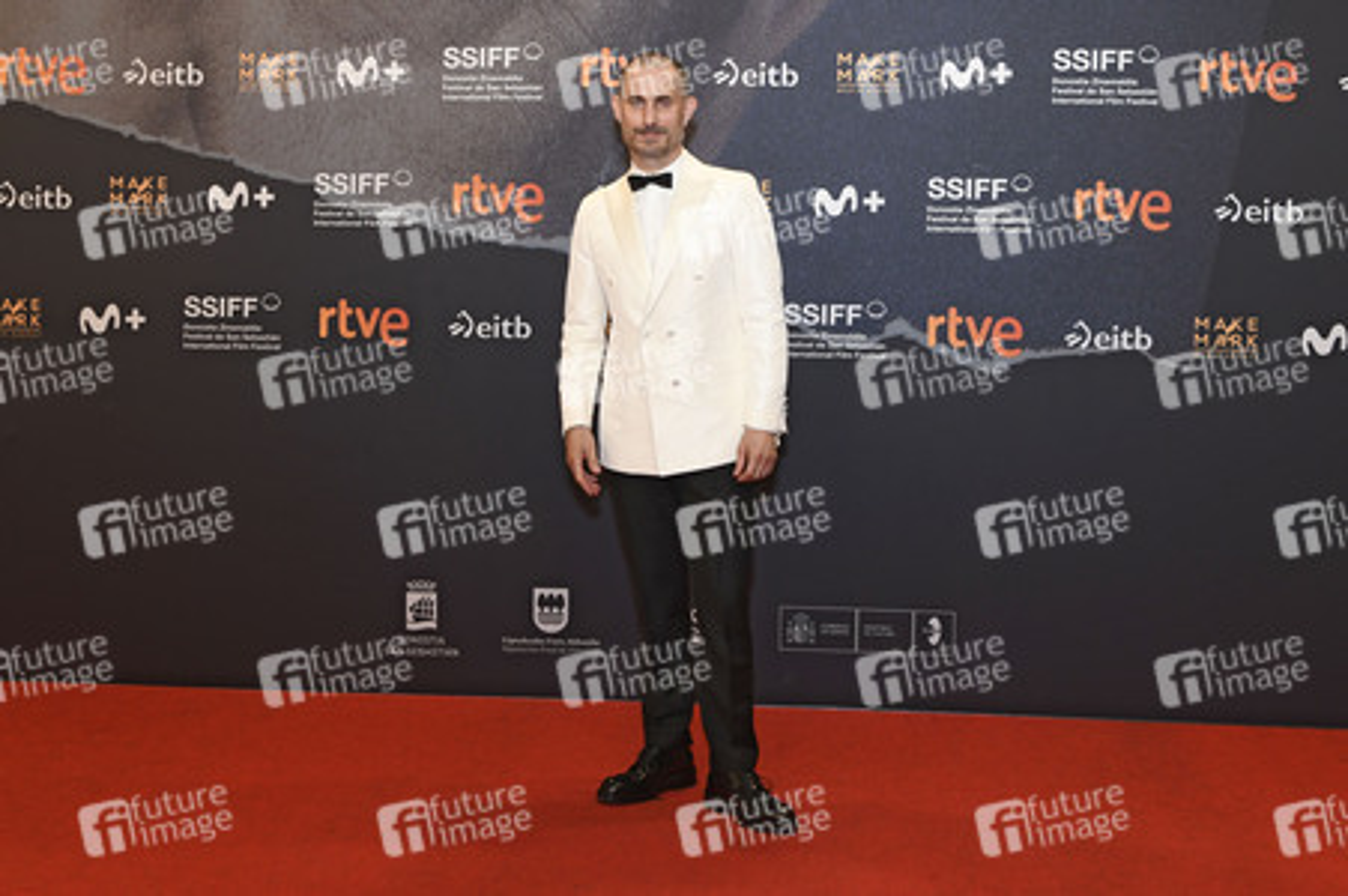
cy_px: 448
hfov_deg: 55.8
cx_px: 674
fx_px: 1272
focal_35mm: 34
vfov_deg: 38.8
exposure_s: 1/250
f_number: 5
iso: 800
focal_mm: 34
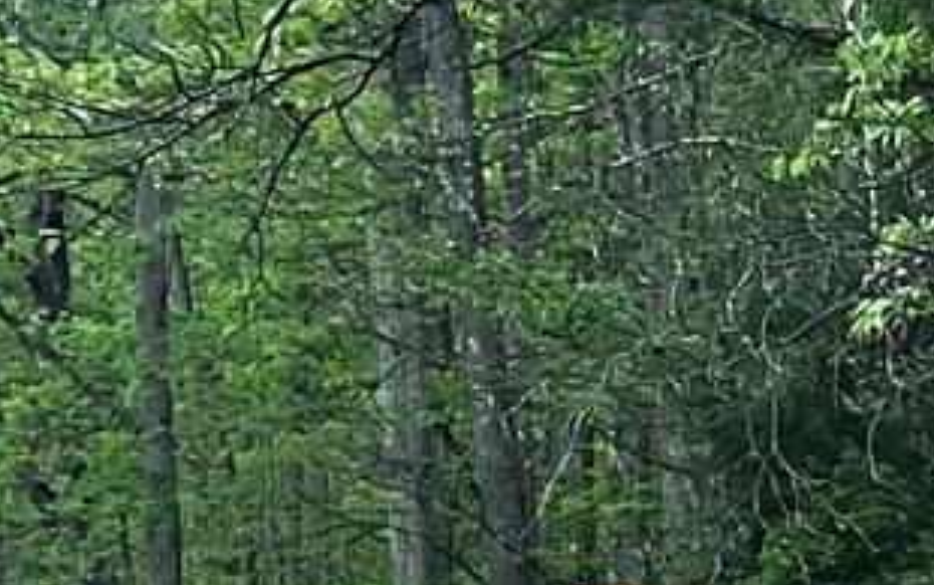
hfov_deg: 10.2
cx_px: 2160
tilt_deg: -1.7
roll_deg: -0.7
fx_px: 4634
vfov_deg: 6.7
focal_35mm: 182
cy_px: 1565
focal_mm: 5.7
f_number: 1.5
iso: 250
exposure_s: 1/60
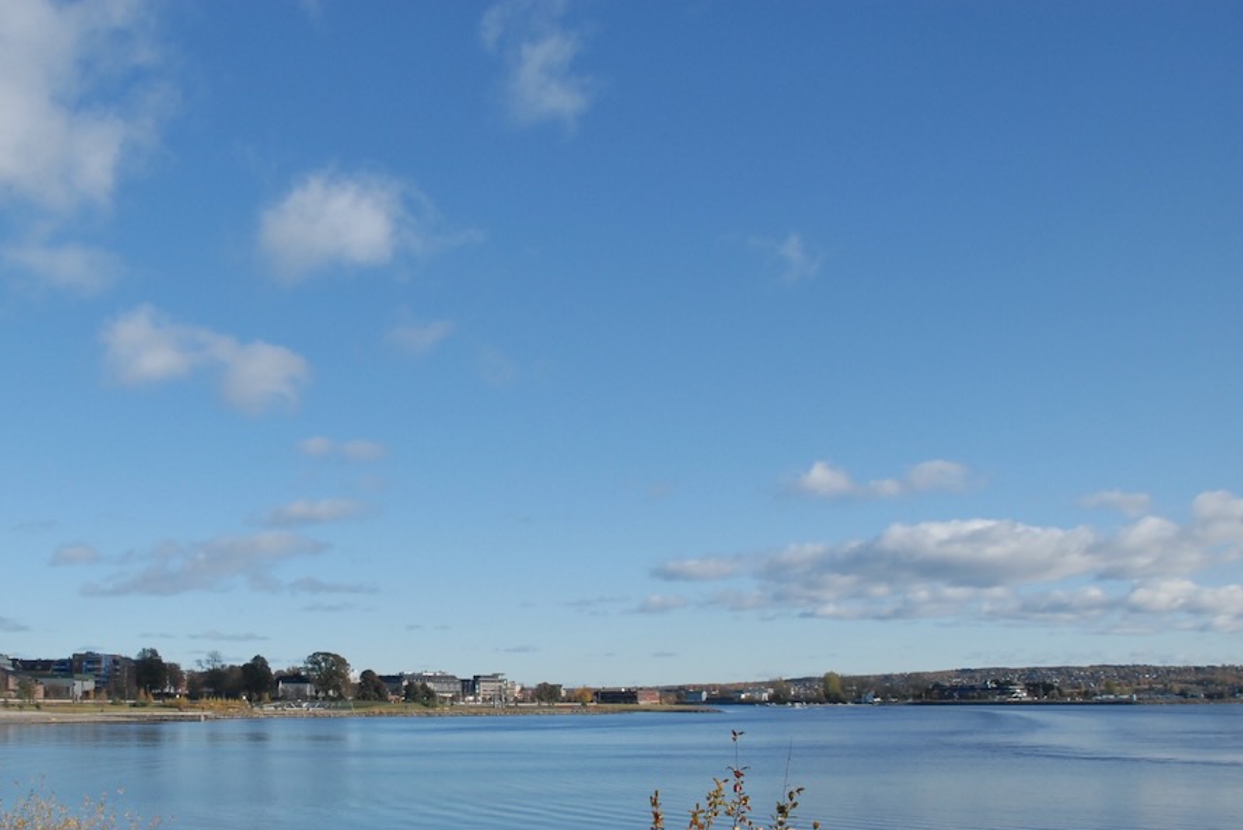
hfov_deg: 48.5
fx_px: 1347
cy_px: 587
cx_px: 395
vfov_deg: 33.8
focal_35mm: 39
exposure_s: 1/320
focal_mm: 18
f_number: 9
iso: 400
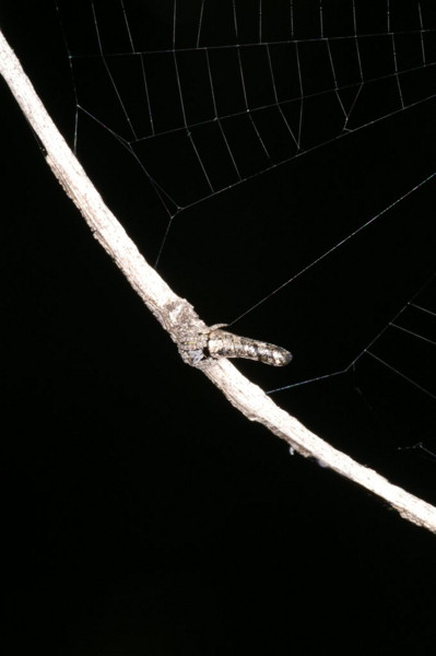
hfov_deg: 9.1
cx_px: 218
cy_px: 328
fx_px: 2730
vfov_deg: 13.7
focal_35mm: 150
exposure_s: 1/60
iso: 200
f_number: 19
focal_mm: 100
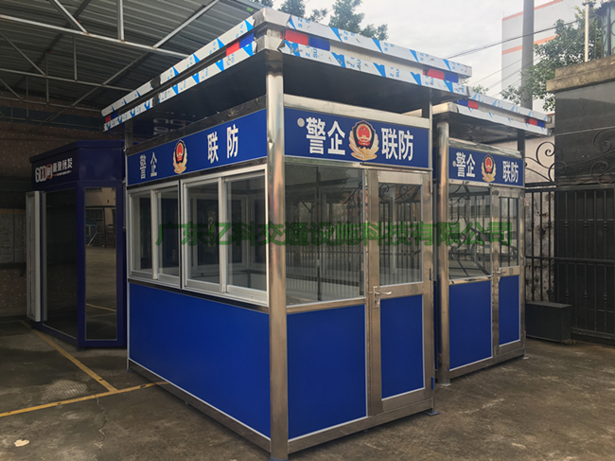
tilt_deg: -1.3
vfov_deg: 48.2
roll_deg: +0.1
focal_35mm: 29
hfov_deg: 61.7
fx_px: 515
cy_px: 230
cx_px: 308
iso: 25
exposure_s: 1/442
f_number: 2.2
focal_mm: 4.15
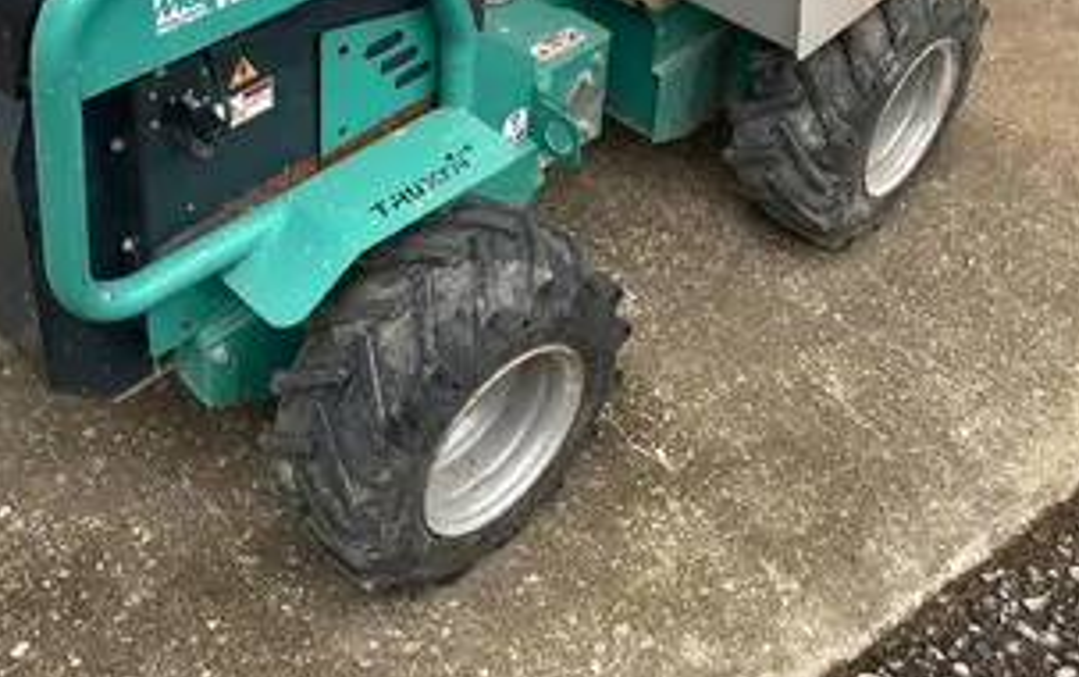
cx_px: 377
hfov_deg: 39.9
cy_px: -30
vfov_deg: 24.5
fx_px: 1472
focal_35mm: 50
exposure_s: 1/269
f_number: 1.6
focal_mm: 5.1
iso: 40
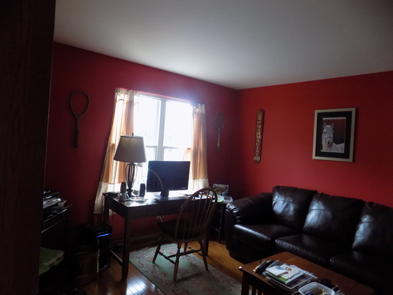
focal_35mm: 23
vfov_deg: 58.9
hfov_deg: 73.9
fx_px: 261
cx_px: 196
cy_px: 148
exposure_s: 1/30
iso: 320
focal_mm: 4
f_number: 3.1
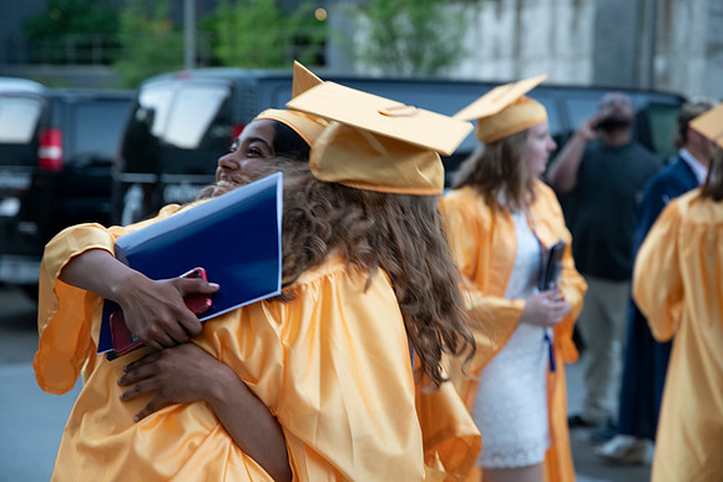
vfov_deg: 19.5
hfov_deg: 28.8
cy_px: 241
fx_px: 1406
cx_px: 362
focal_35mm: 70
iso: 2000
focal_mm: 70
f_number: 4
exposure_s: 1/125
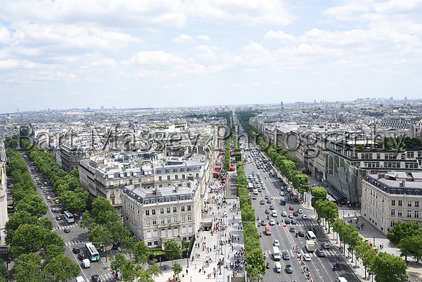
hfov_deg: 65.5
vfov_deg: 46.4
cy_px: 141
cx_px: 211
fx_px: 328
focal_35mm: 28
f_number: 20
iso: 450
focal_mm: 28
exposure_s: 1/125
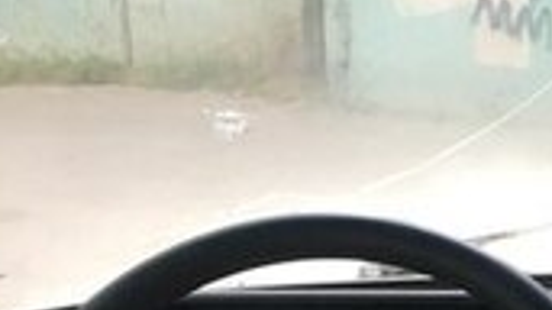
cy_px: 428
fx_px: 1785
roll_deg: -2.0
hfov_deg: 16.2
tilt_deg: -18.6
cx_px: 797
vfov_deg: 9.7
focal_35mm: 122
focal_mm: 4.15
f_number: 2.2
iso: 50
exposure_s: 1/33
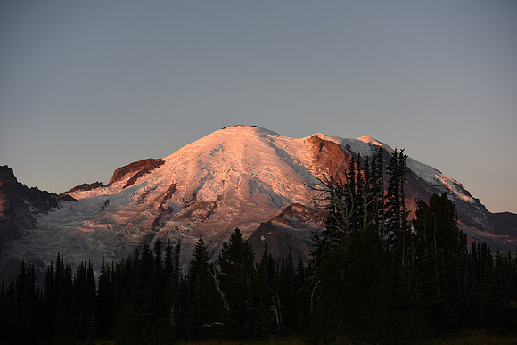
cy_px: 172
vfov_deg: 22.6
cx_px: 258
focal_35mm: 60
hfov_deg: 33.4
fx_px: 862
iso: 100
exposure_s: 1/80
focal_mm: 60
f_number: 4.5
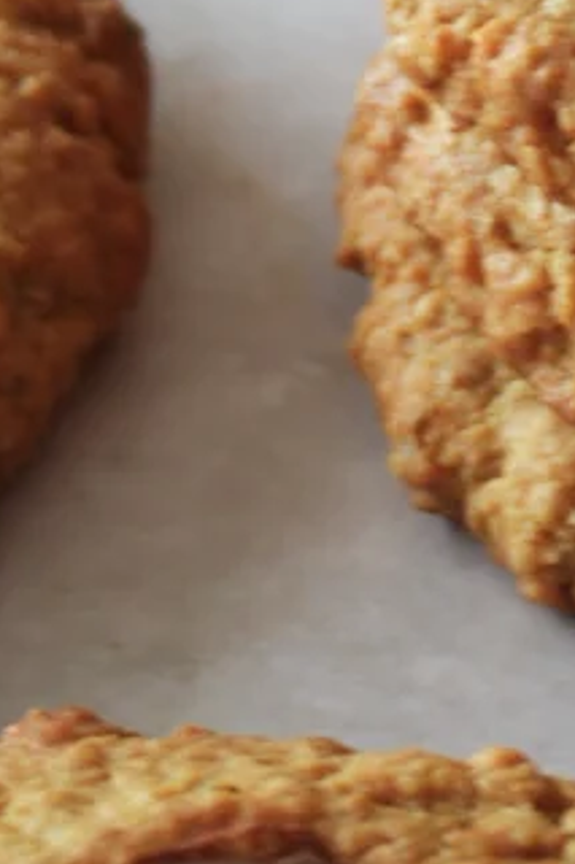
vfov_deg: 7.9
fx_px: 6279
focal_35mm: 262
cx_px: 62
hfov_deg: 5.2
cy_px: 467
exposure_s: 1/13
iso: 100
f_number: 5.6
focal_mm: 31
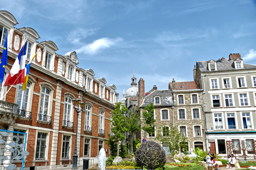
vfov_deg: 40.0
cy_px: 85
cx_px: 128
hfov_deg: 57.2
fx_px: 235
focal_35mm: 33
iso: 125
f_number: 3.5
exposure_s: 1/1600
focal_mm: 11.9
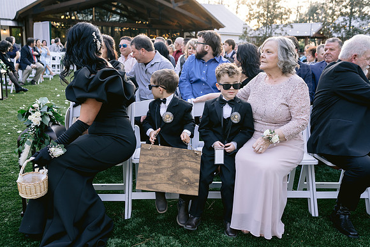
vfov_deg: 37.9
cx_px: 185
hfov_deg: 54.4
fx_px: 360
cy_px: 124
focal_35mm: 35
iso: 400
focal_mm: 35
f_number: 4
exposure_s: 1/200
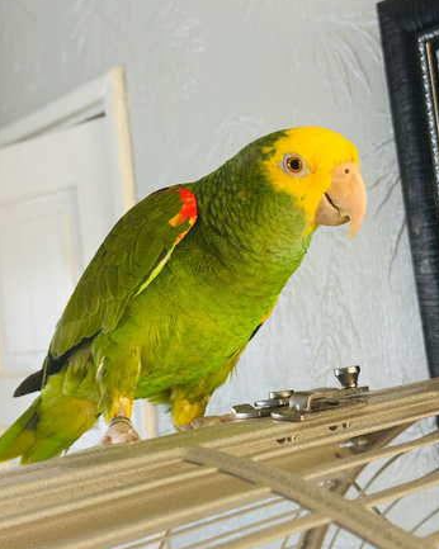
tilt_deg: +2.1
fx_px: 829
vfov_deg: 36.7
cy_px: 290
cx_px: 220
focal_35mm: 51
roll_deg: +6.1
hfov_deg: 29.7
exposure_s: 1/60
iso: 160
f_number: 1.78
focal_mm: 6.76
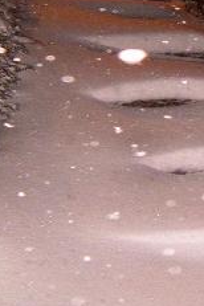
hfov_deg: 16.3
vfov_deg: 24.1
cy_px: 68
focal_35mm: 83
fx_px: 705
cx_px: 164
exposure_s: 1/50
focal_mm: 4.7
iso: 200
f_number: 2.8
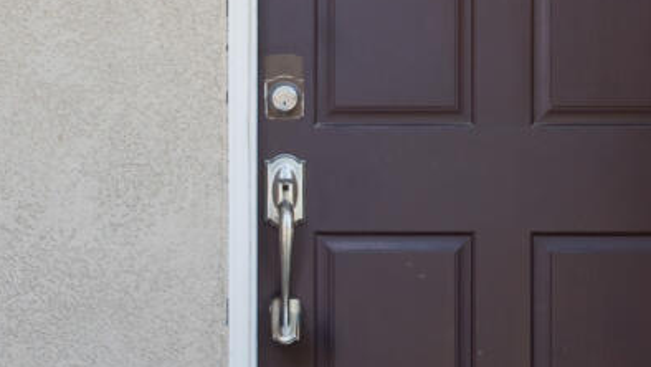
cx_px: 205
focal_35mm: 85
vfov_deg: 14.2
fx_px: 1468
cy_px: 175
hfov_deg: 24.9
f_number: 4
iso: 280
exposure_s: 1/250
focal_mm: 16
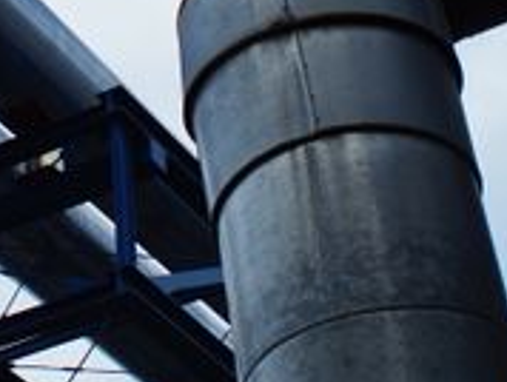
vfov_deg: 12.6
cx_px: -11
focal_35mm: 116
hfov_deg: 16.6
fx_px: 1701
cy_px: -14
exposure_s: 1/400
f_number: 8
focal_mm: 28
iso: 100
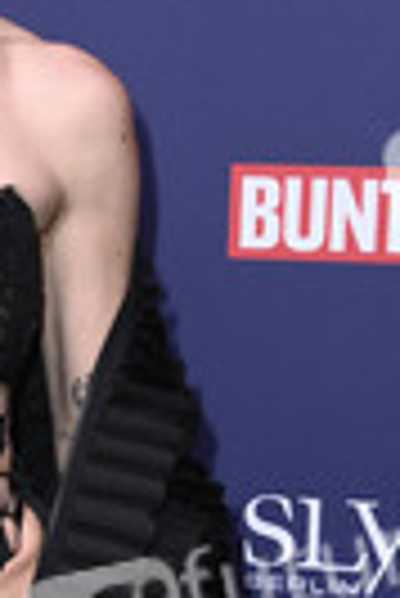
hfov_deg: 9.4
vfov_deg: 14.2
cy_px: 400
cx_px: -153
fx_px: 2394
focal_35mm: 144
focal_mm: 48
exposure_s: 1/250
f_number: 5.6
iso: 800
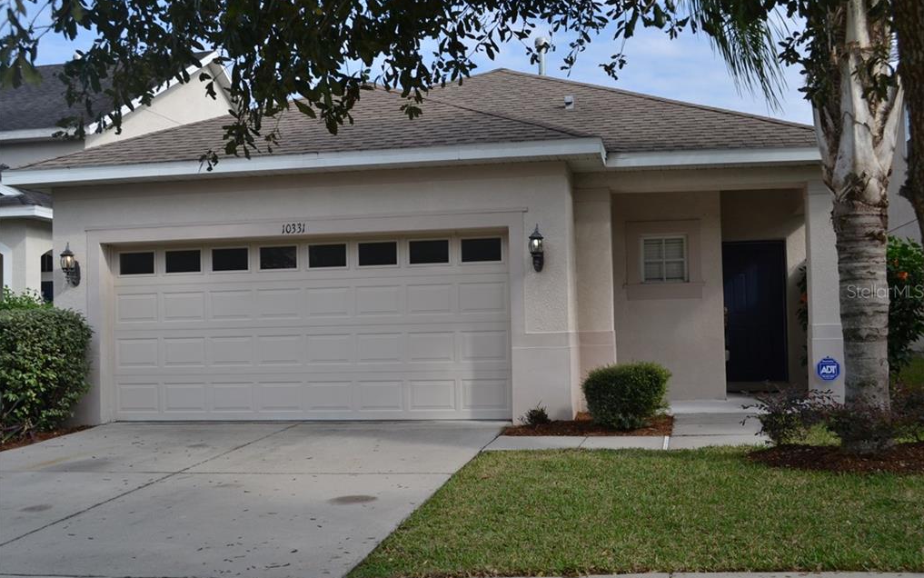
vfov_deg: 32.0
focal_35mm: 40
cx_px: 462
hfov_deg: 49.3
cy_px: 291
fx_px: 1007
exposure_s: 1/200
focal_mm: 26
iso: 100
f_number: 7.1
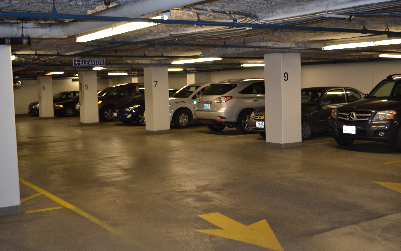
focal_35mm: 46
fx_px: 503
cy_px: 119
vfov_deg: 28.0
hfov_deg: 43.5
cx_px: 201
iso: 900
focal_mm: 30
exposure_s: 1/60
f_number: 4.5
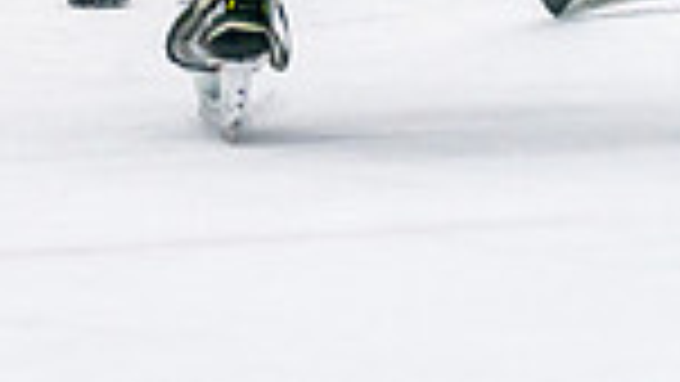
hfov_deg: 2.5
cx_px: -448
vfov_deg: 1.4
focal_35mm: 854
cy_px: -659
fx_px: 15401
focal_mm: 158
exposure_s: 1/1250
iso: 3200
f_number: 2.8
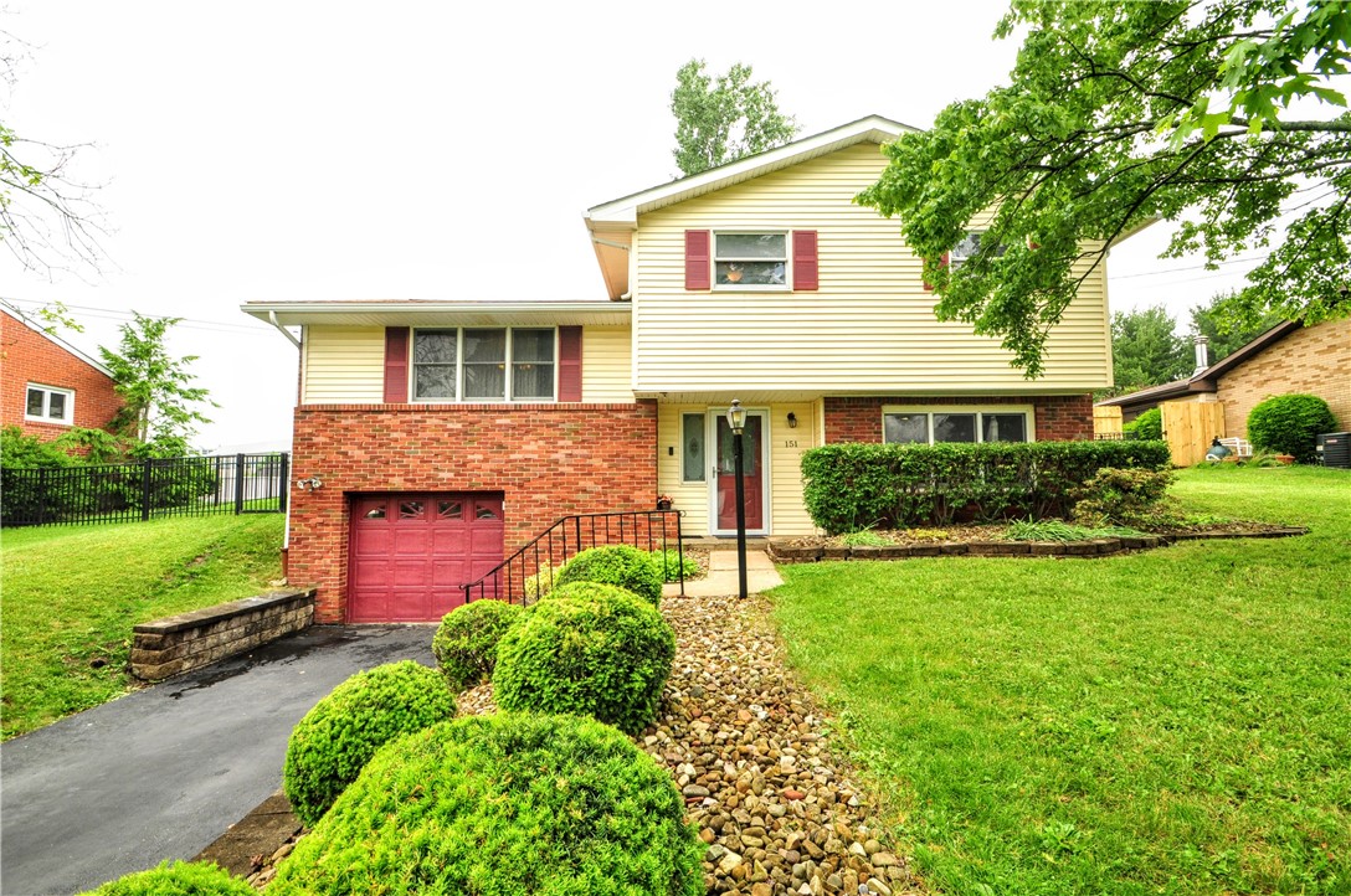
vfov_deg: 77.1
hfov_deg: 100.5
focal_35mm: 15
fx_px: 562
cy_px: 448
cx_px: 676
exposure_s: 1/200
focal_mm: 10
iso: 400
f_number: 8
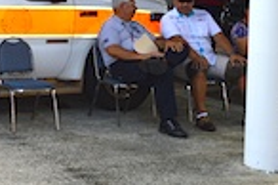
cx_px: -133
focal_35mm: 102
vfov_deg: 13.1
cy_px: -22
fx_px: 787
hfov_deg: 18.0
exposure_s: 1/200
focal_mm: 22
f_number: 6.3
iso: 100
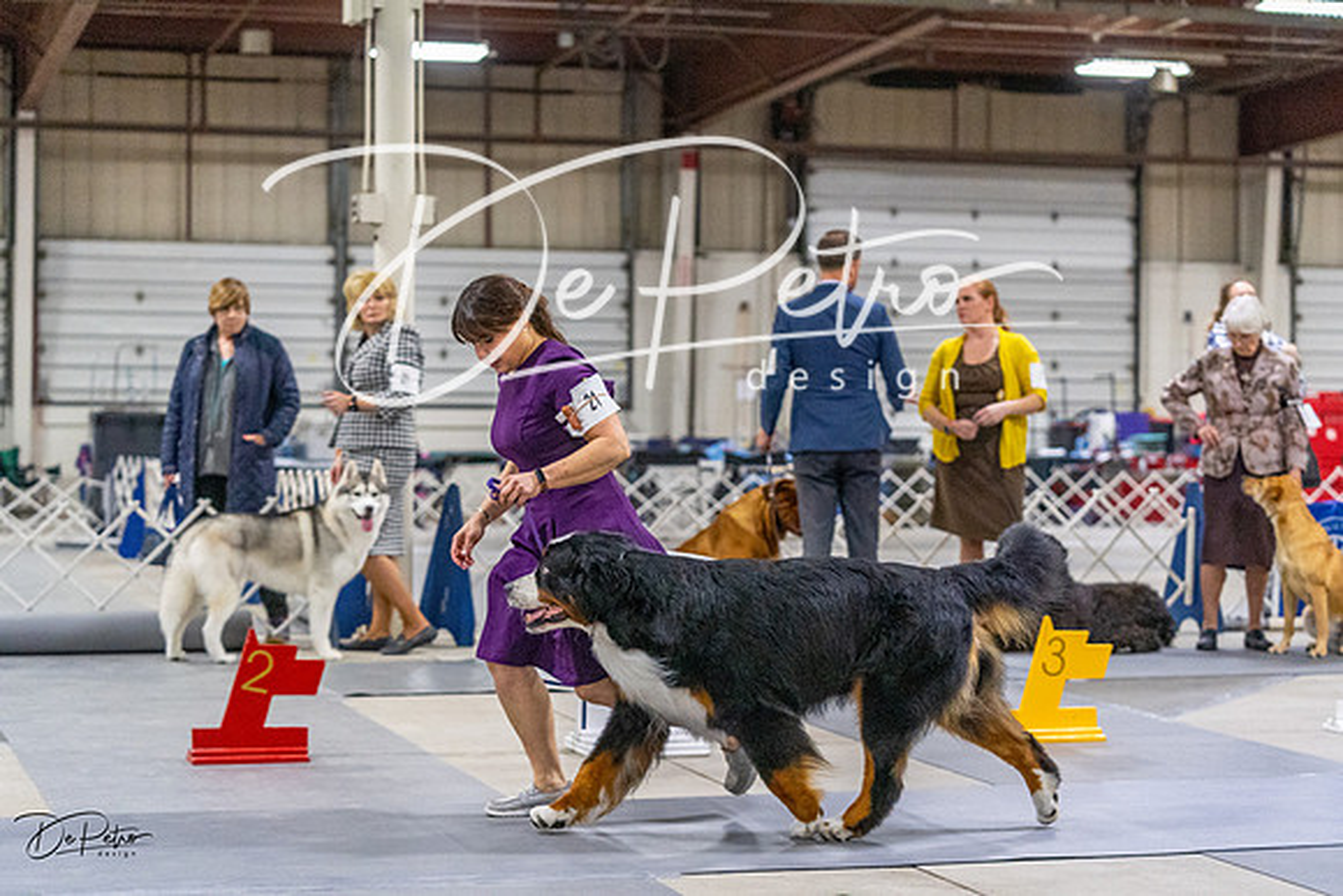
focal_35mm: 77
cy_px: 448
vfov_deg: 17.7
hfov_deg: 26.3
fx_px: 2873
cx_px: 672
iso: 6400
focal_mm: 77
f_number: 3.2
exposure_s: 1/320
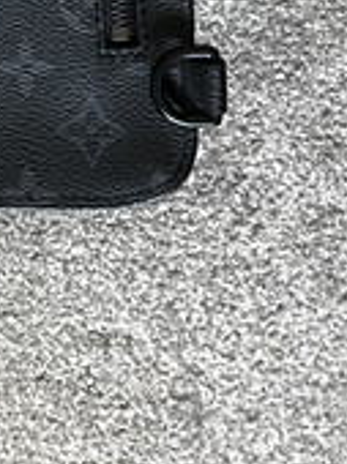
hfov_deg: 13.9
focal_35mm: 98
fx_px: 1313
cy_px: -382
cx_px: -216
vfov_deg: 16.6
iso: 500
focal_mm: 5.7
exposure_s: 1/60
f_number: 1.5
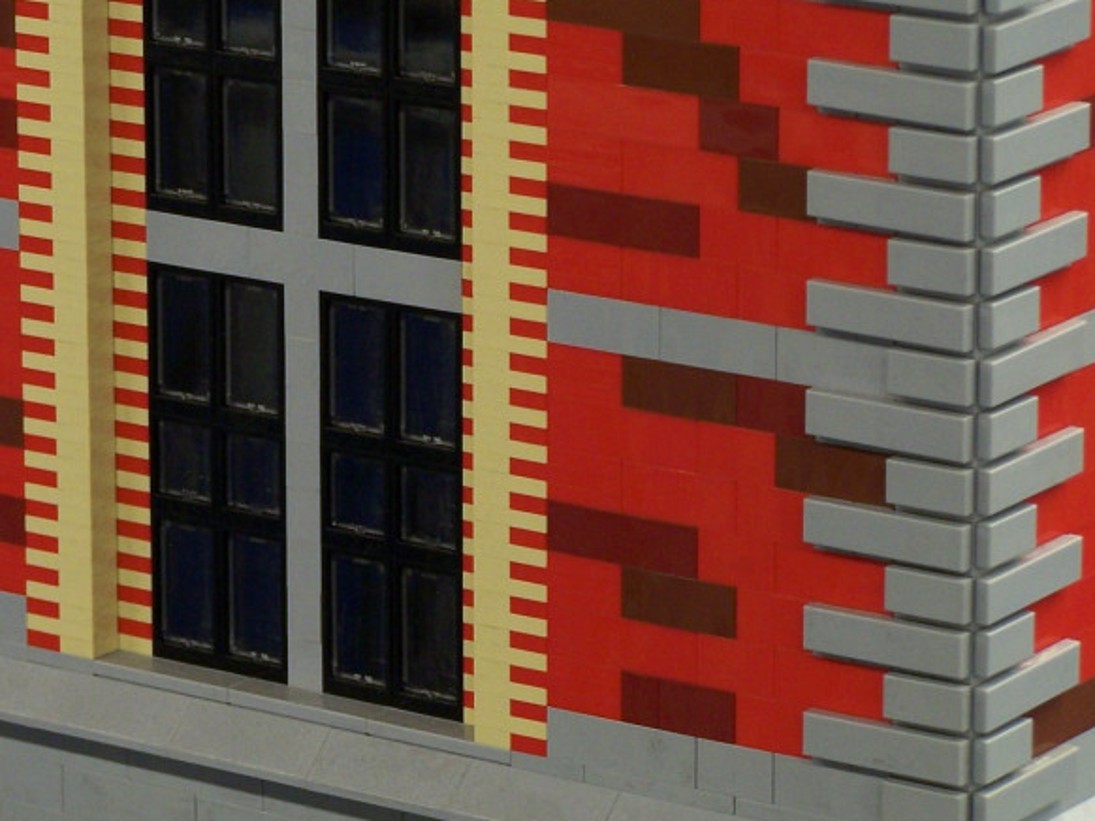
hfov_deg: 9.6
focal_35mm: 206
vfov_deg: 7.2
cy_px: 169
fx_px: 6514
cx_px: 256
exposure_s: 1/2
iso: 80
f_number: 3.2
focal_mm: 19.4
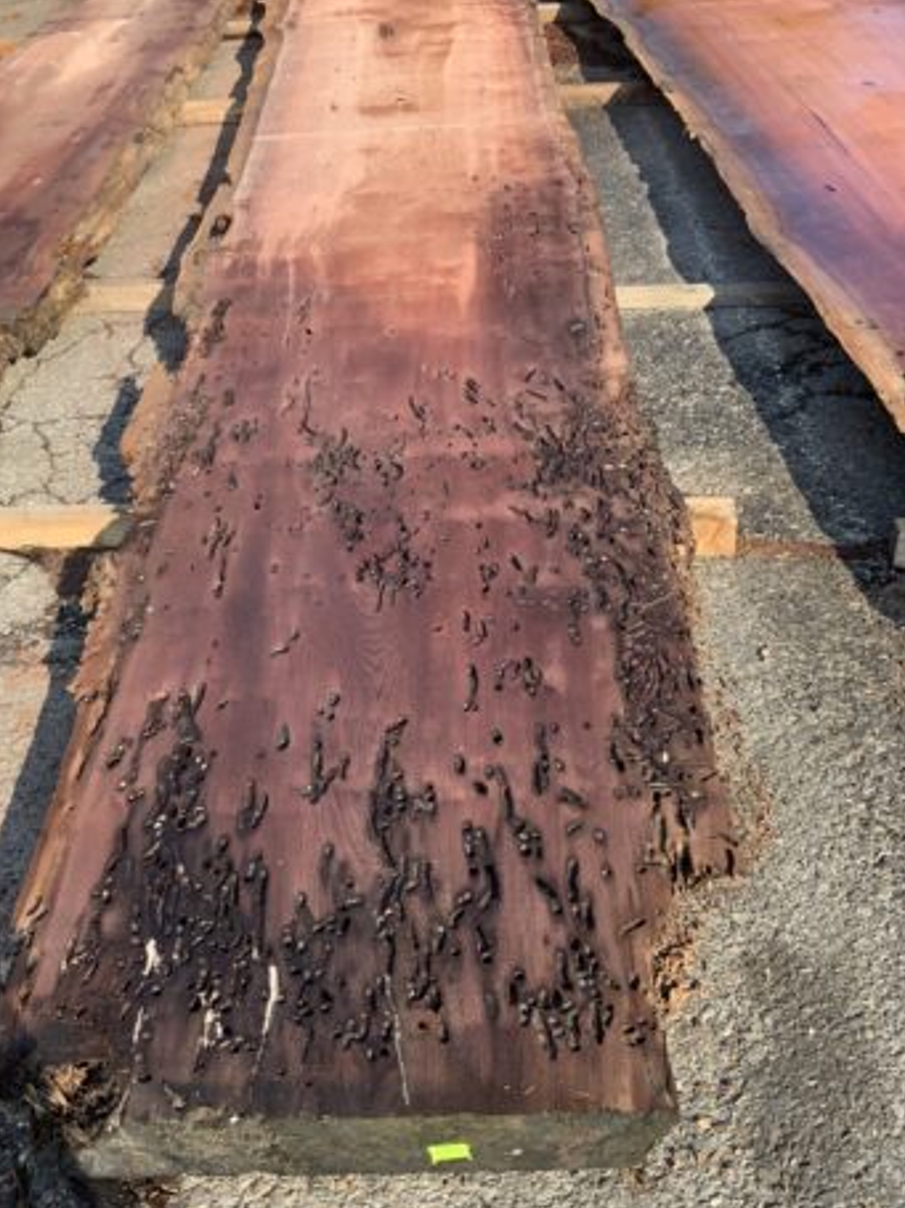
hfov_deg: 41.6
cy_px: 559
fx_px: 1186
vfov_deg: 53.9
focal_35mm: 34
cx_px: 377
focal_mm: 3
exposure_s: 1/562
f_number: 1.8
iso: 16
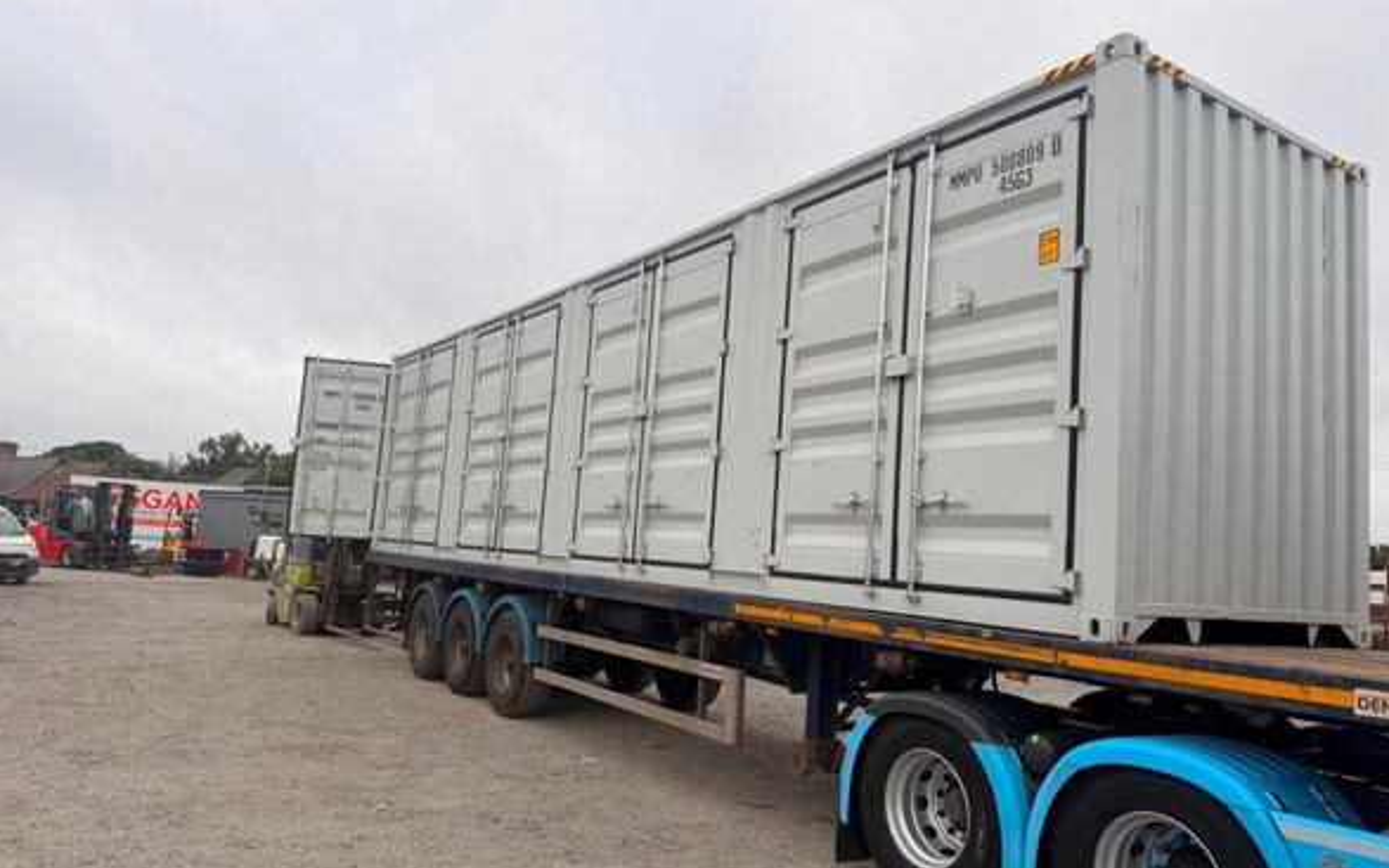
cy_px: 435
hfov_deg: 70.4
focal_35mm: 26
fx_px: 984
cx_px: 708
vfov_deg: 47.6
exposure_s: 1/1122
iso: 80
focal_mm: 6.76
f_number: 1.78
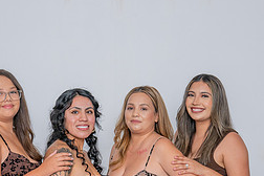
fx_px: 741
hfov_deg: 20.2
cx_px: 96
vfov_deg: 13.2
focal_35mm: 101
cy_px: 211
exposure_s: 1/125
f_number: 5.6
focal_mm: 35
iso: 320
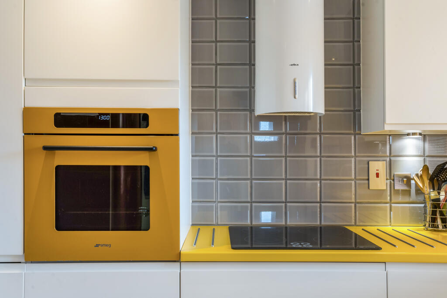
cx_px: 224
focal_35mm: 33
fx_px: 410
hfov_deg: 57.2
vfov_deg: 40.0
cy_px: 149
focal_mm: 33
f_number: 10
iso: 640
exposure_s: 1/10
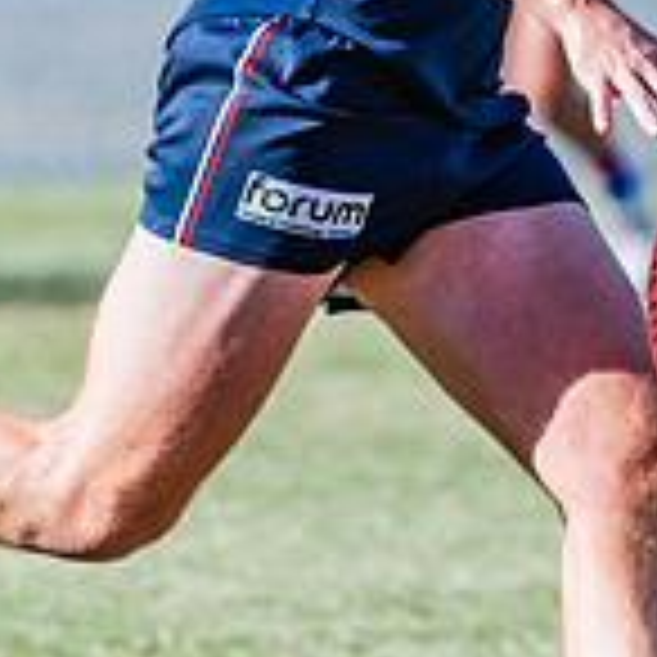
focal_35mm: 1654
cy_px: 90
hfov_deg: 1.1
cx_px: 19
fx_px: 35516
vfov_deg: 1.1
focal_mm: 420
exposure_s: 1/1600
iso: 800
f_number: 8
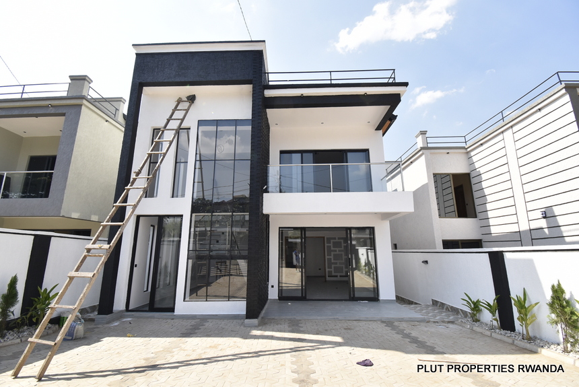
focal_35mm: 15
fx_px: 241
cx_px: 290
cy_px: 194
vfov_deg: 77.4
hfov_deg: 100.3
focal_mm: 10
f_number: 8
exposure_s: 1/500
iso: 400
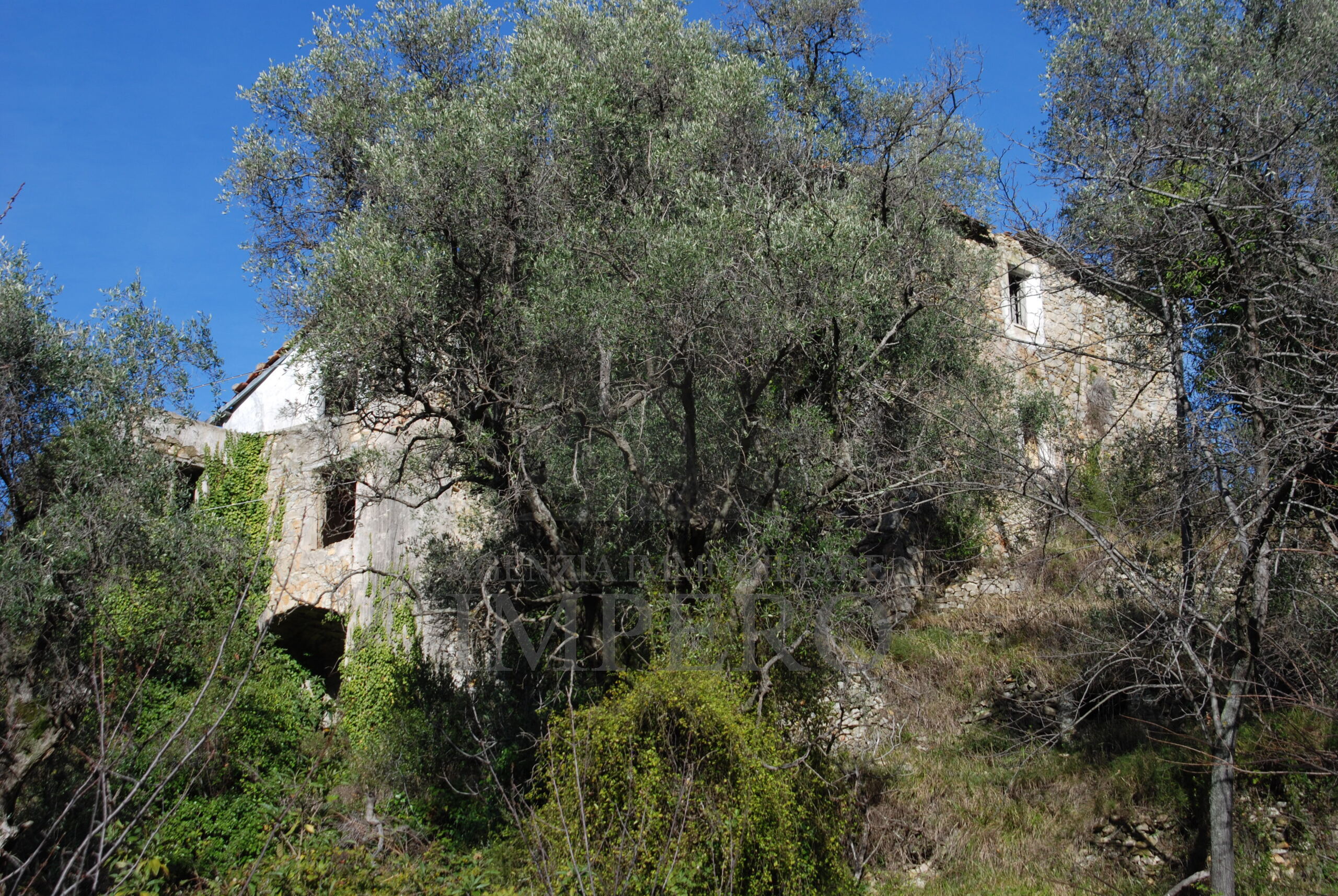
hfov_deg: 35.0
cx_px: 669
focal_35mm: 57
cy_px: 448
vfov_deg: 23.8
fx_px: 2121
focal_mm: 38
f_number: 8
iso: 100
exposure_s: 1/250
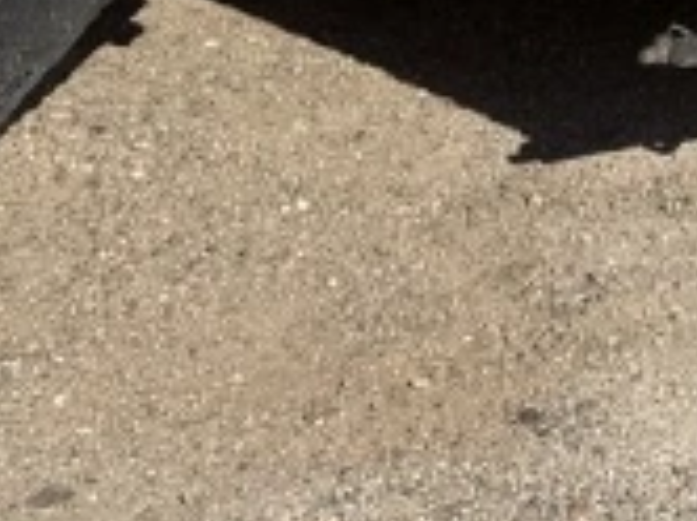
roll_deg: +3.1
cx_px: 886
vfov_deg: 11.2
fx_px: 2332
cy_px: -618
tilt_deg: -0.9
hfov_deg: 16.2
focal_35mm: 116
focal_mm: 6.76
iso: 80
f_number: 1.78
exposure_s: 1/6173
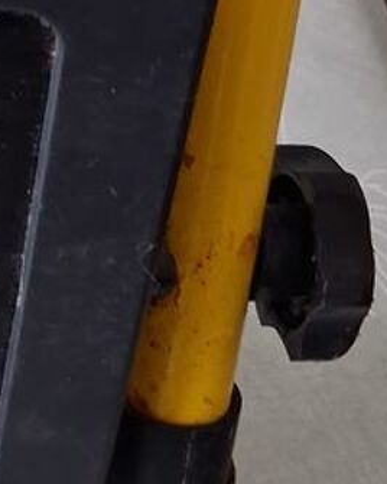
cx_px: -270
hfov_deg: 13.4
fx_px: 1503
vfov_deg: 17.5
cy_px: -77
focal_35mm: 105
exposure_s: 1/40
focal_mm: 4
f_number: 1.8
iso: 500
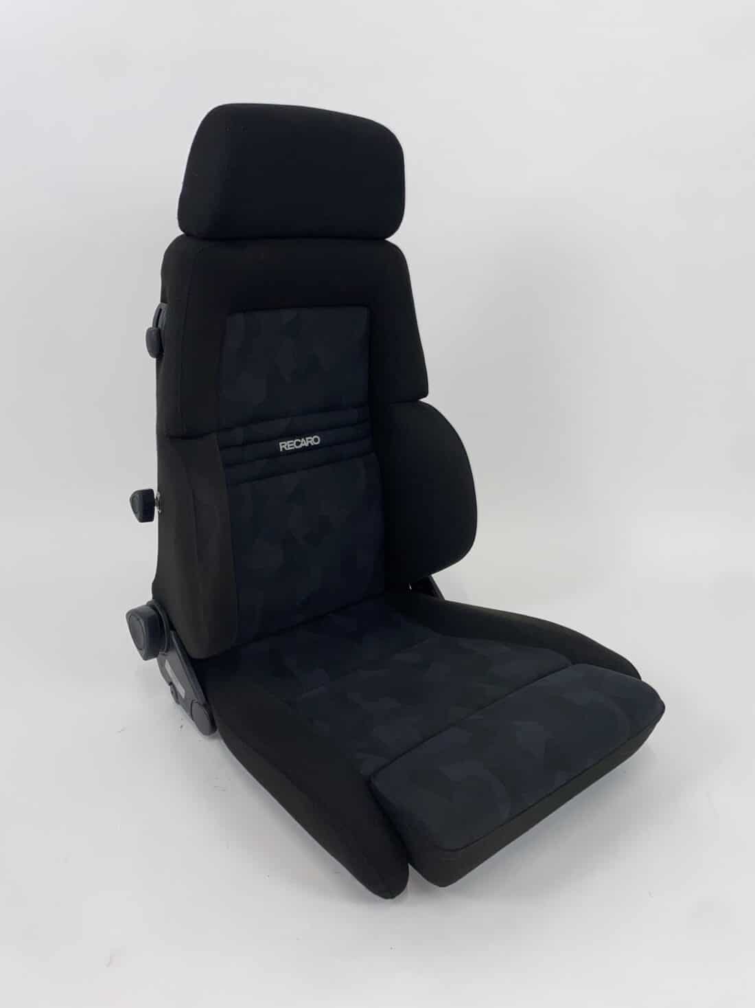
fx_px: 756
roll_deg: -2.0
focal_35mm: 26
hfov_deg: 53.1
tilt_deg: -19.4
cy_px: 504
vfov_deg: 67.3
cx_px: 378
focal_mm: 4.25
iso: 32
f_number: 1.8
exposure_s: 1/100
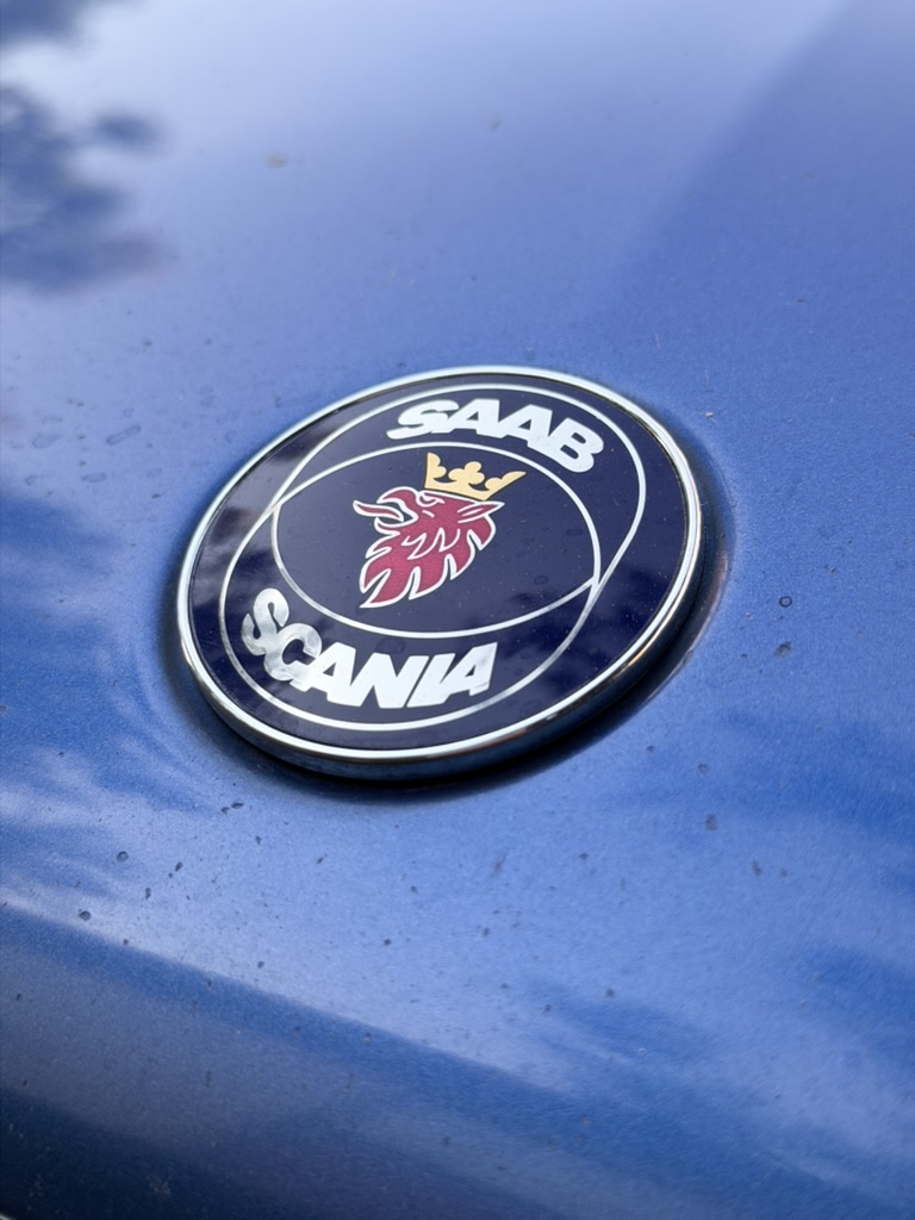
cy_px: 610
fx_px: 1692
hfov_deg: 30.3
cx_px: 458
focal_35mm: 48
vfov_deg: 39.7
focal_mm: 6.76
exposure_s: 1/118
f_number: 1.78
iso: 100
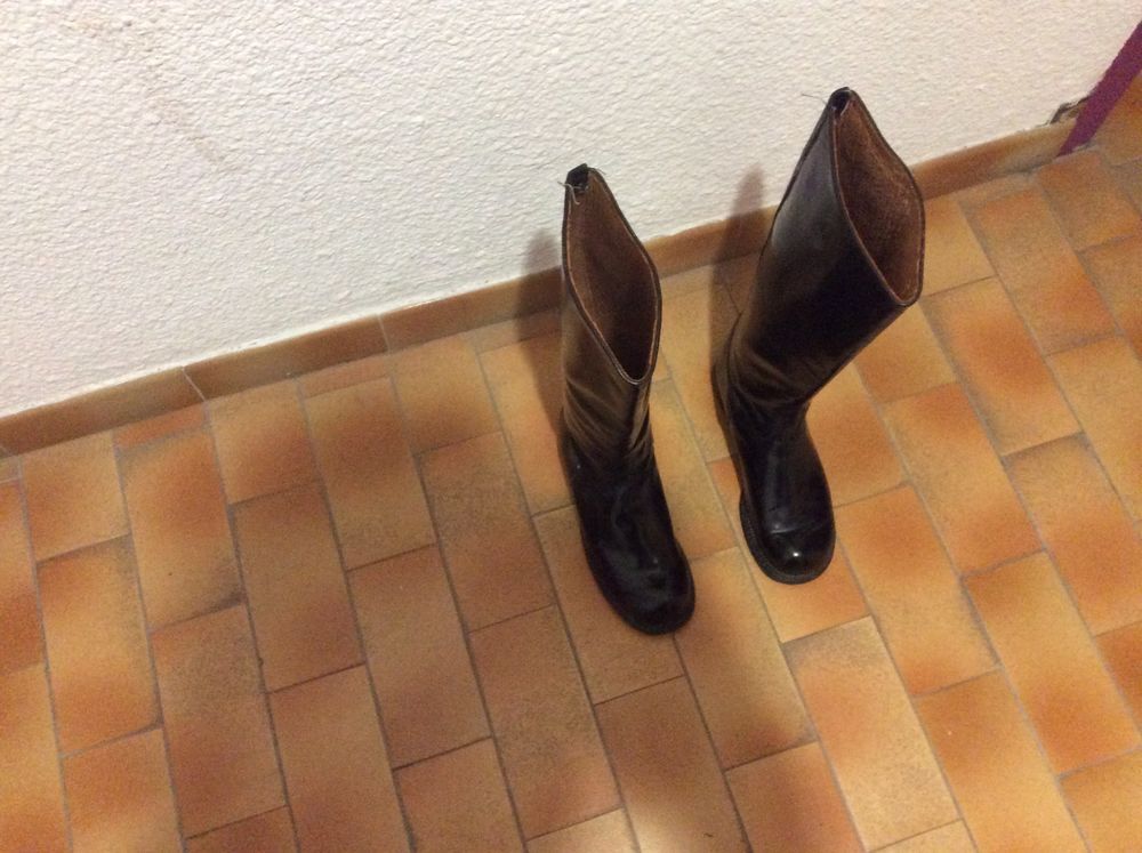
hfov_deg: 56.9
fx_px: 1054
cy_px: 426
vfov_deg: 44.1
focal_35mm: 32
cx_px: 571
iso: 400
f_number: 2.4
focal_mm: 3.3
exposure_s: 1/17
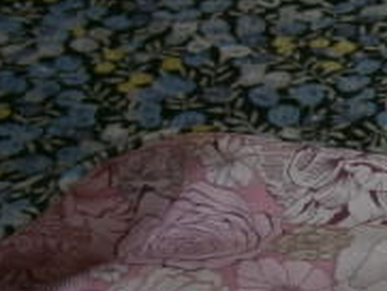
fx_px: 1857
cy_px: 287
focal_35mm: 166
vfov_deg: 8.9
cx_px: 676
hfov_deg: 11.2
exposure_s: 1/30
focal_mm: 8.3
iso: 125
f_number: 3.4
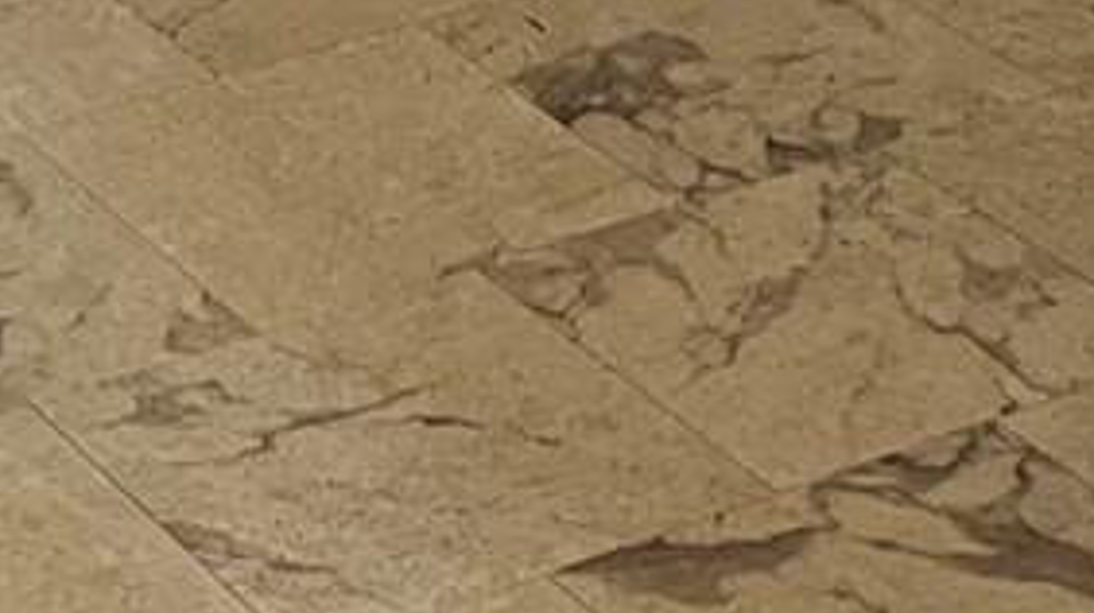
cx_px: 244
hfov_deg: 13.3
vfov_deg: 7.0
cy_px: -966
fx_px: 4666
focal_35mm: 161
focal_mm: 5.1
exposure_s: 1/60
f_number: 1.6
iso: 160
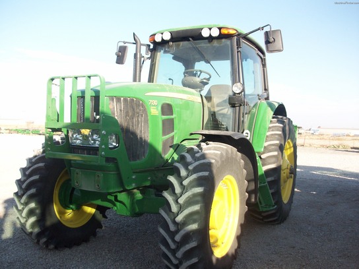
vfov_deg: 41.8
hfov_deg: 54.0
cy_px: 134
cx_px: 180
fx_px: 353
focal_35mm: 34
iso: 64
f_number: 2.8
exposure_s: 1/378
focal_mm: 5.7
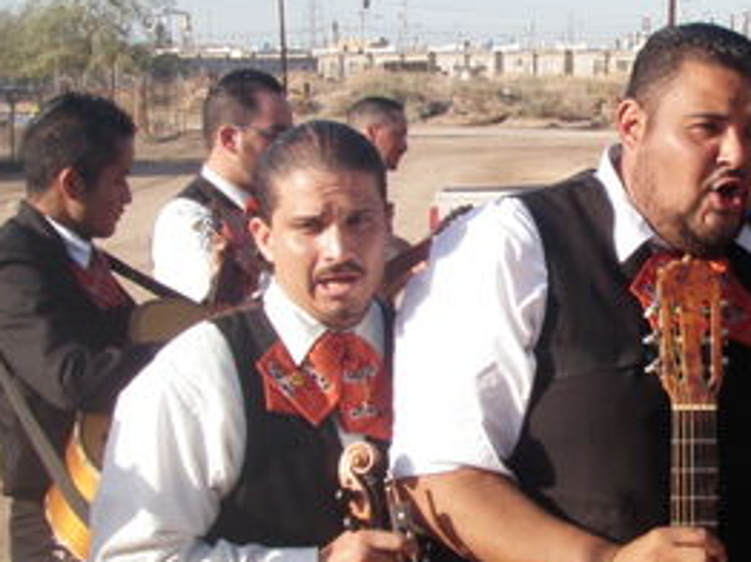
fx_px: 2016
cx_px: 728
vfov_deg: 15.9
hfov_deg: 20.5
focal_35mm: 93
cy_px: 284
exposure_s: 1/500
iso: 80
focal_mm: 6.7
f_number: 3.5
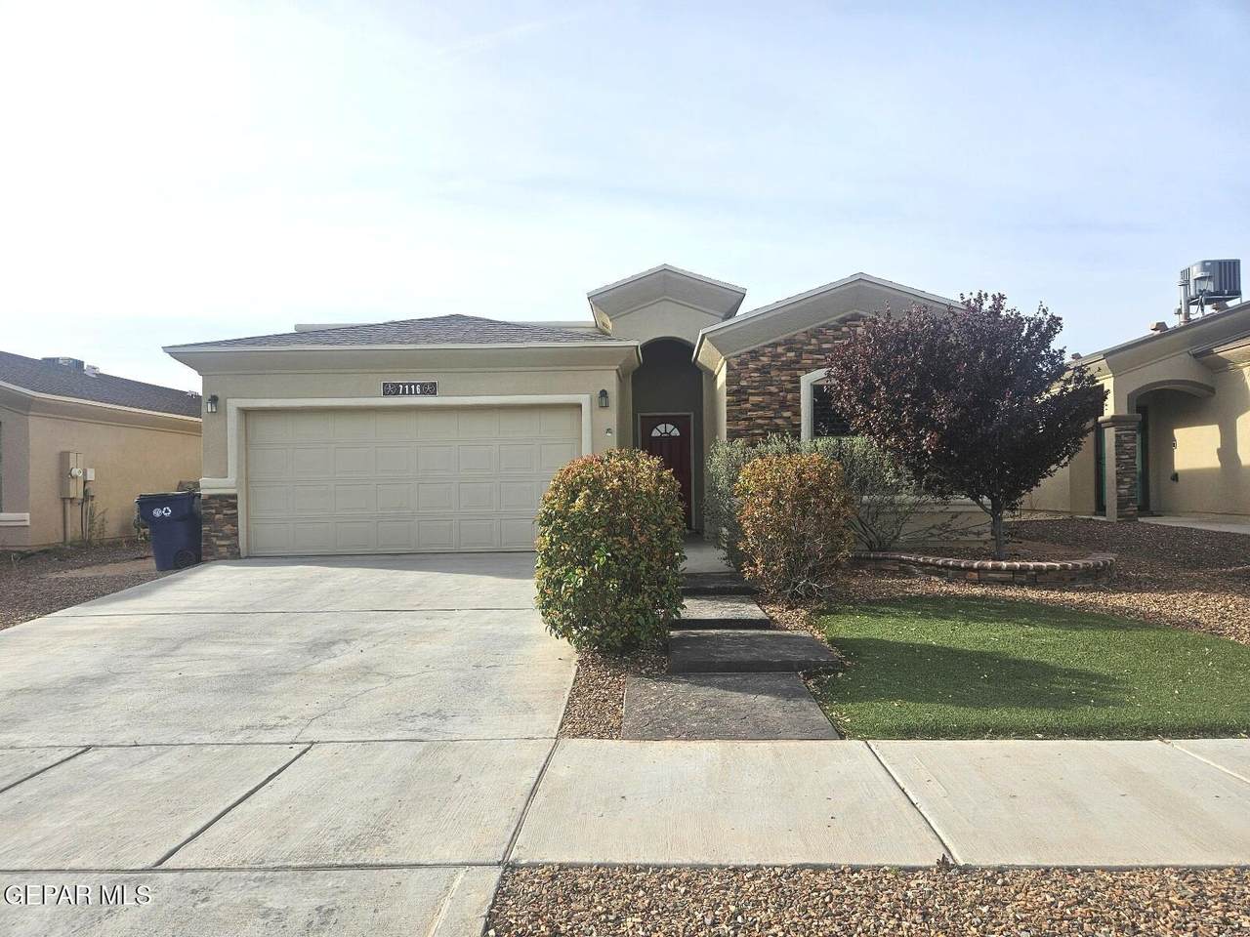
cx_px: 625
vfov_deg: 58.9
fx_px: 831
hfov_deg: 73.9
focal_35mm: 23
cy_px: 468
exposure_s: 1/2500
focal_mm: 5.4
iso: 25
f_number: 1.8
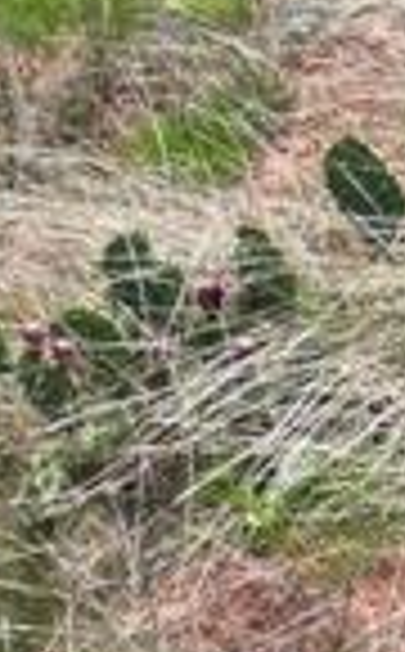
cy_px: -360
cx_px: 1310
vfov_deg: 11.2
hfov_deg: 6.5
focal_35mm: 180
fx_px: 3195
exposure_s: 1/2000
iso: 100
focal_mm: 6.72
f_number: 1.7
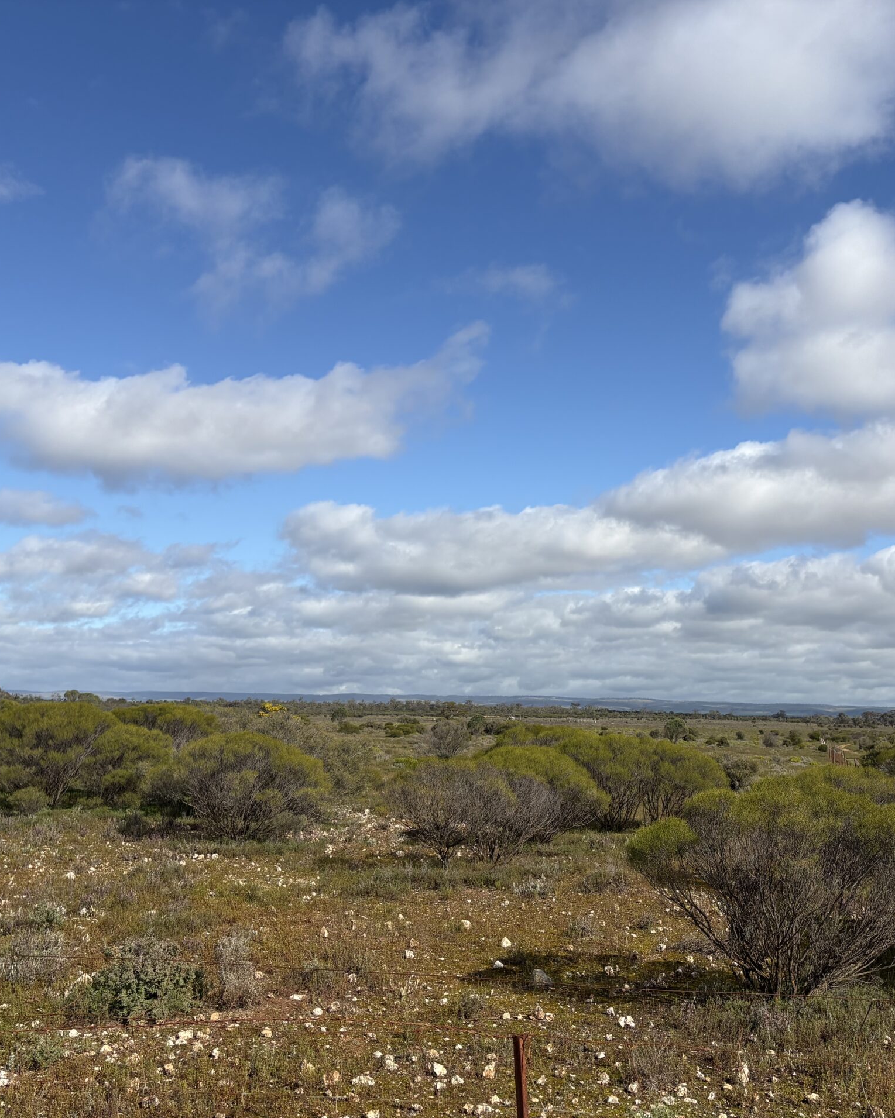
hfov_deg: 43.1
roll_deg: -1.3
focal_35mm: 34
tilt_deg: +9.0
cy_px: 559
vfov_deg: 52.8
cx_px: 553
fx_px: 1126
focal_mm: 5.96
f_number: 1.6
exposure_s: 1/4950
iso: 50
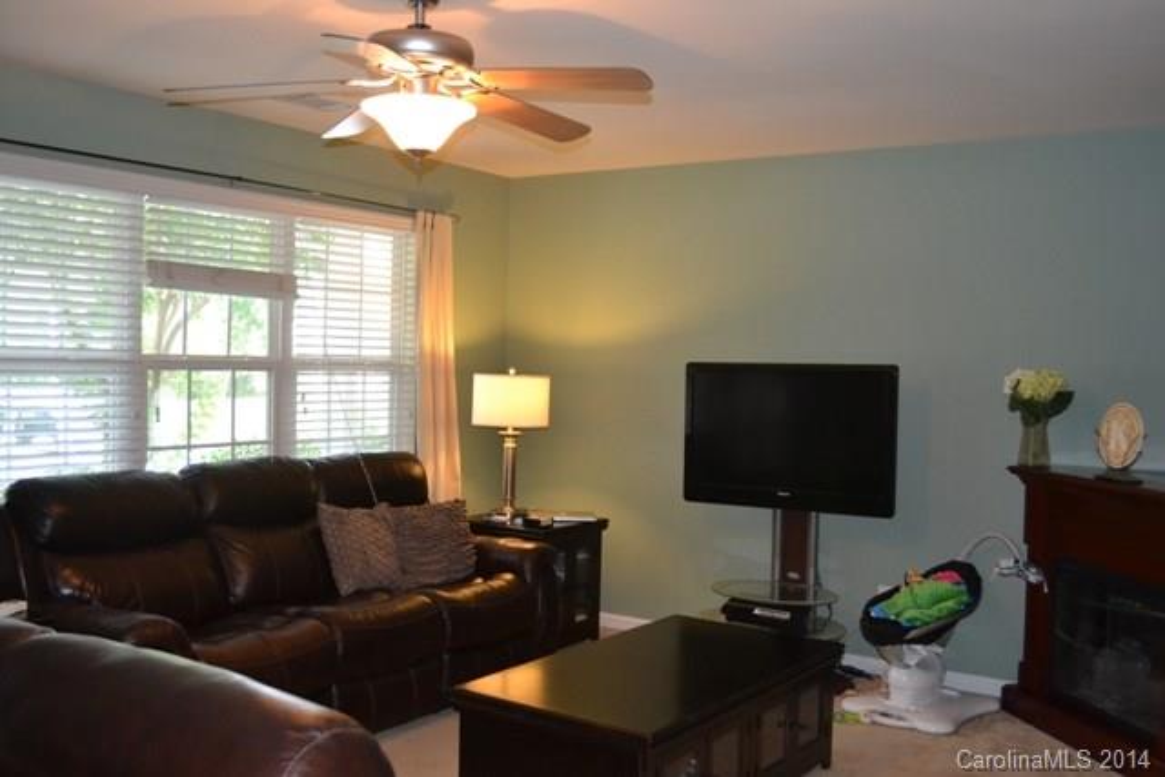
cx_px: 582
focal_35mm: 36
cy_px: 388
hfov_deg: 53.1
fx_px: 1165
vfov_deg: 36.9
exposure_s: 1/60
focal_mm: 24
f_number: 4
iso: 1600
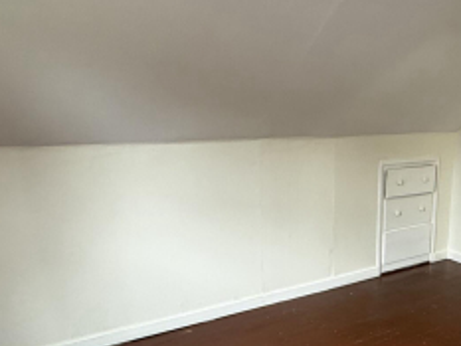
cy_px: 247
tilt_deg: -15.7
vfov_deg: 35.4
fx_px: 533
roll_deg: -2.2
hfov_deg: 43.9
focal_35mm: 40
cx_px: 387
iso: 250
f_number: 2.2
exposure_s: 1/120
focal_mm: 2.22
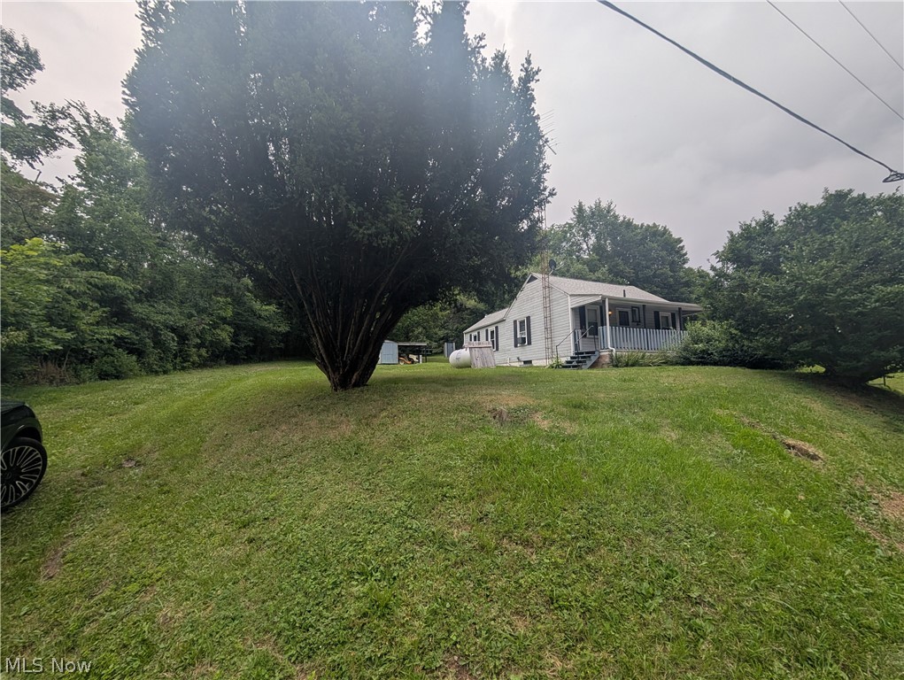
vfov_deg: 94.6
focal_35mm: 12
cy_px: 340
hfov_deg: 110.5
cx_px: 452
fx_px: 314
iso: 54
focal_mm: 2.02
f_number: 1.7
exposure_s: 1/623
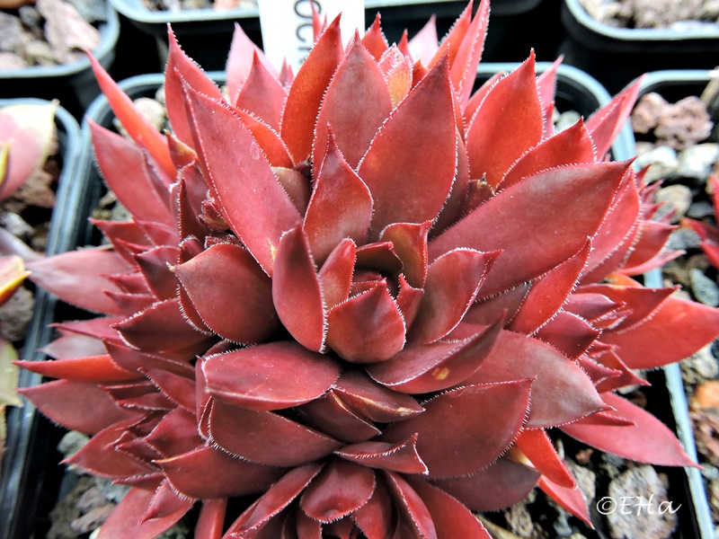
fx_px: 498
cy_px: 270
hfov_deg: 71.6
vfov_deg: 56.8
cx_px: 360
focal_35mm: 24
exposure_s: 1/250
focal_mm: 4.3
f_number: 3.3
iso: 200
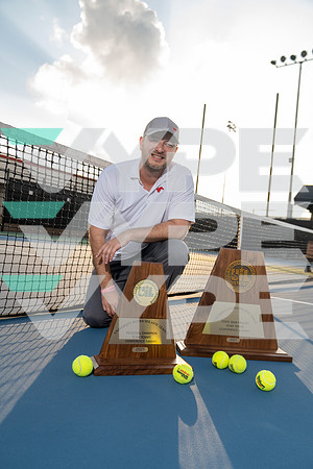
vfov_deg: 65.5
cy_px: 234
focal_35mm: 28
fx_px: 365
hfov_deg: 46.4
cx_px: 156
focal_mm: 28
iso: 100
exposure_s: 1/250
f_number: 4
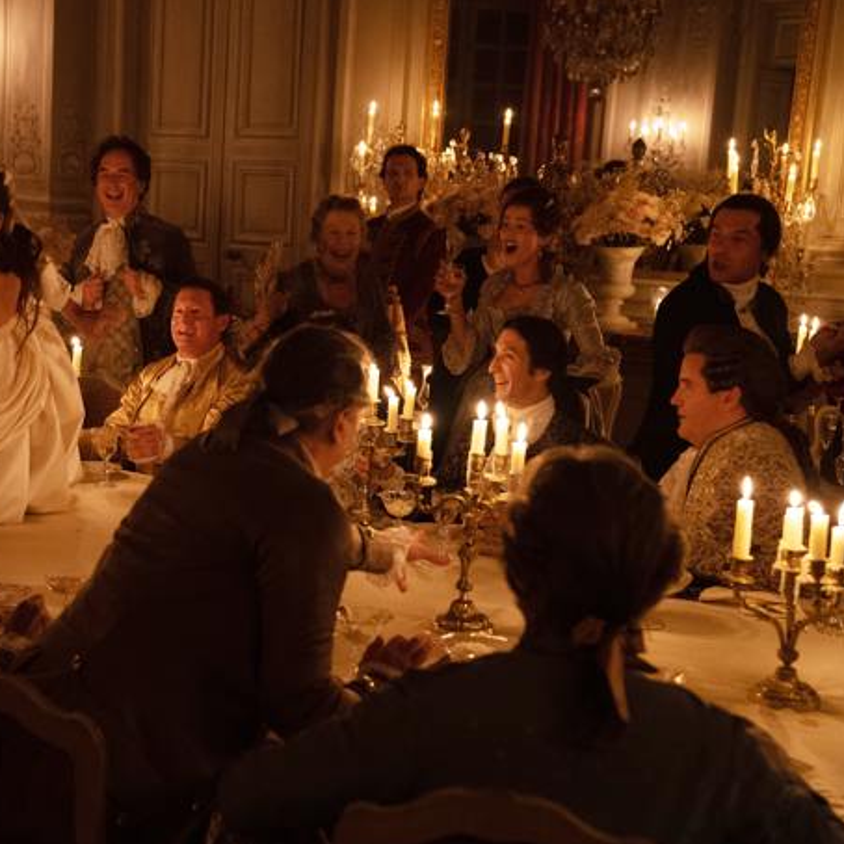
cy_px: 422
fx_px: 1710
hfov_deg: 27.5
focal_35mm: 62
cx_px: 257
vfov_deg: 27.7
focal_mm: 48
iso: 6400
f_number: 3.5
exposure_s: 1/125
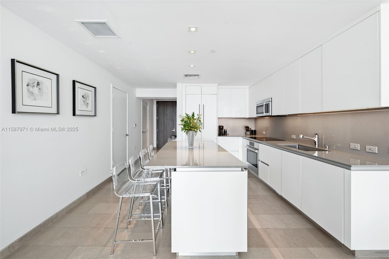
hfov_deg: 104.2
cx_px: 194
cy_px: 130
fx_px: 151
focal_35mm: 14
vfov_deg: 81.2
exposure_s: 1/13
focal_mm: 14
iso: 640
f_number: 8
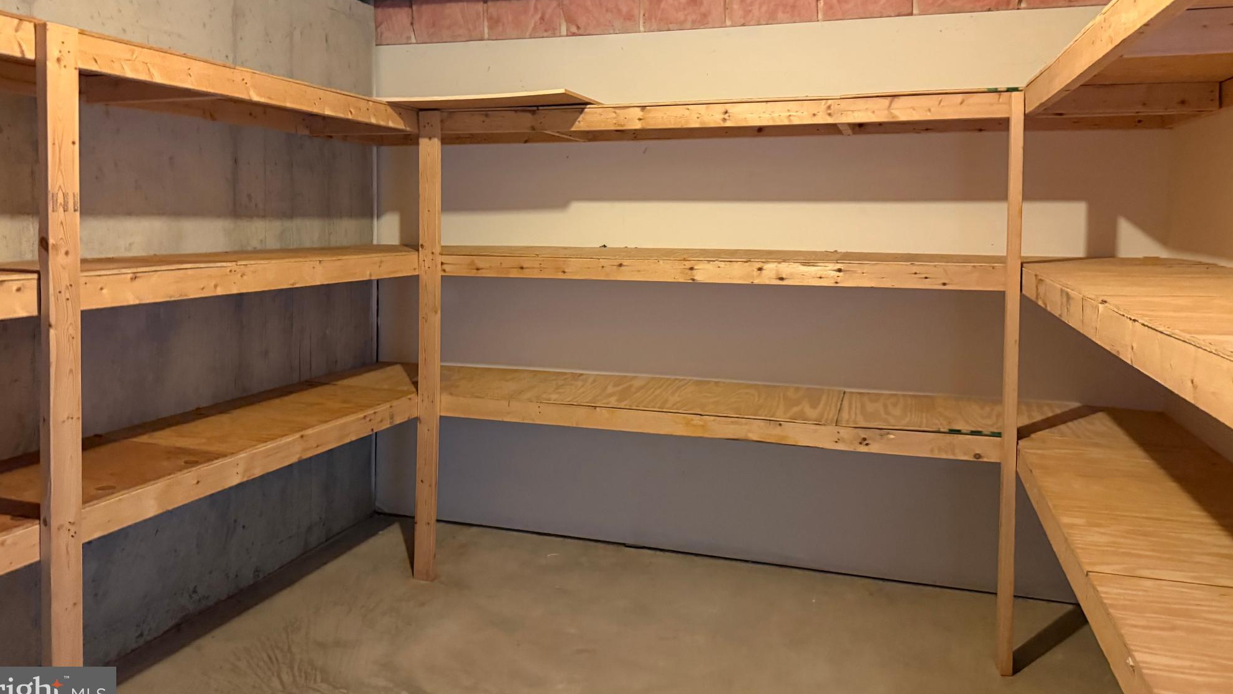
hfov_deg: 69.8
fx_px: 883
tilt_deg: +2.0
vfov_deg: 42.4
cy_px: 240
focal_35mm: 27
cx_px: 598
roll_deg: -0.5
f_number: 1.78
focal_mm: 6.76
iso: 800
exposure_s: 1/30
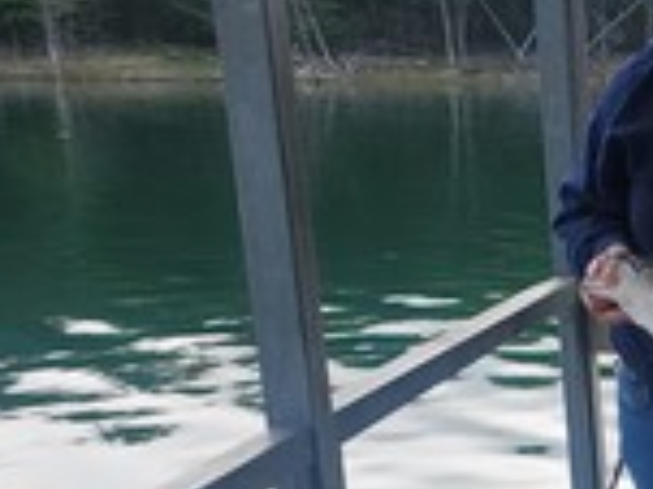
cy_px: 554
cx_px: 1003
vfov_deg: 16.9
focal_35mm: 84
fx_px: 1583
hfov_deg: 19.9
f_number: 2.4
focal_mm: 4.3
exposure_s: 1/786
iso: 50
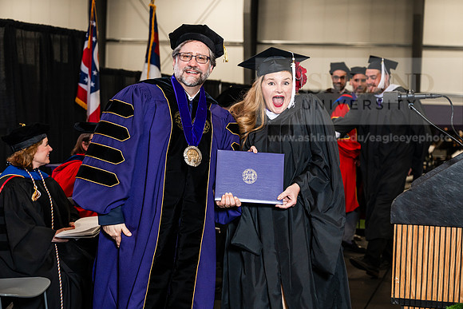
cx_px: 232
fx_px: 900
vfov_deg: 19.5
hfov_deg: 28.8
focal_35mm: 70
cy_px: 154
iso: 1250
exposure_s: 1/200
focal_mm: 70
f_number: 4.5
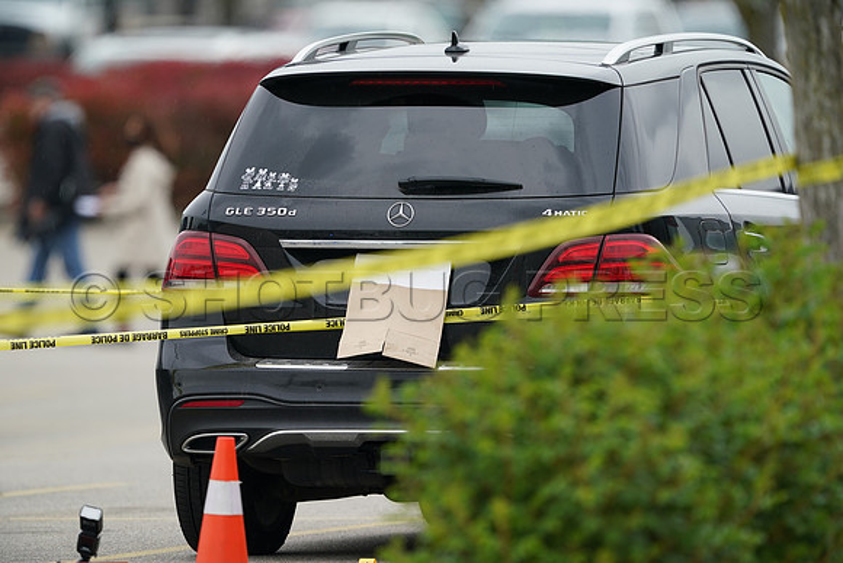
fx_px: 19674
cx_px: 422
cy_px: 282
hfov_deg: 2.5
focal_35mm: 840
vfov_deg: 1.6
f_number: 6.3
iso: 400
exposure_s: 1/320
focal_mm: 840
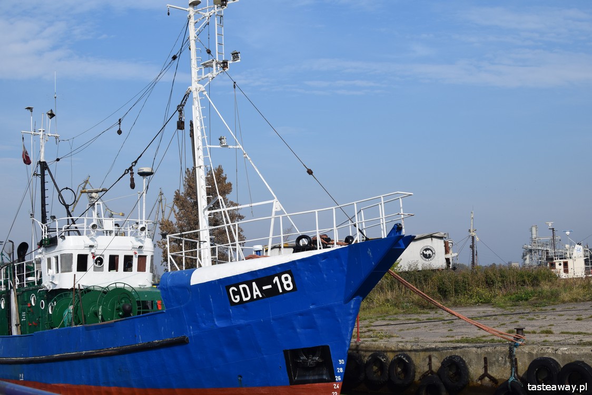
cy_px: 198
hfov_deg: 37.8
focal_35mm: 52
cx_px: 296
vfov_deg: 25.8
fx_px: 864
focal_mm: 35
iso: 200
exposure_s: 1/400
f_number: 10
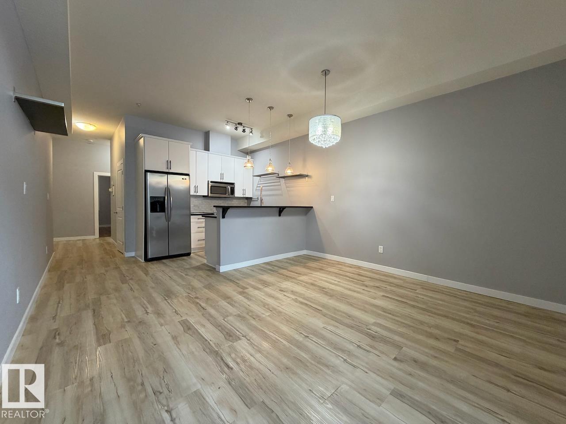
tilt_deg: -1.6
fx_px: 229
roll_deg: -0.6
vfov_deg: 85.7
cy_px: 212
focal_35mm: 14
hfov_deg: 102.1
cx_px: 283
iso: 200
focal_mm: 2.22
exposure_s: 1/60
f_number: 2.2
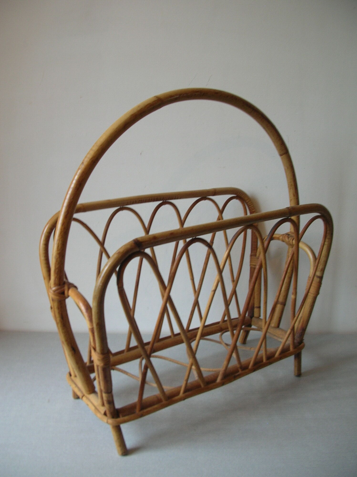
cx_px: 178
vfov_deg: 52.7
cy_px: 238
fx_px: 482
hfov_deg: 40.7
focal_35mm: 35
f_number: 2.8
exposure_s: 1/8
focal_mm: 5.8
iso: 50
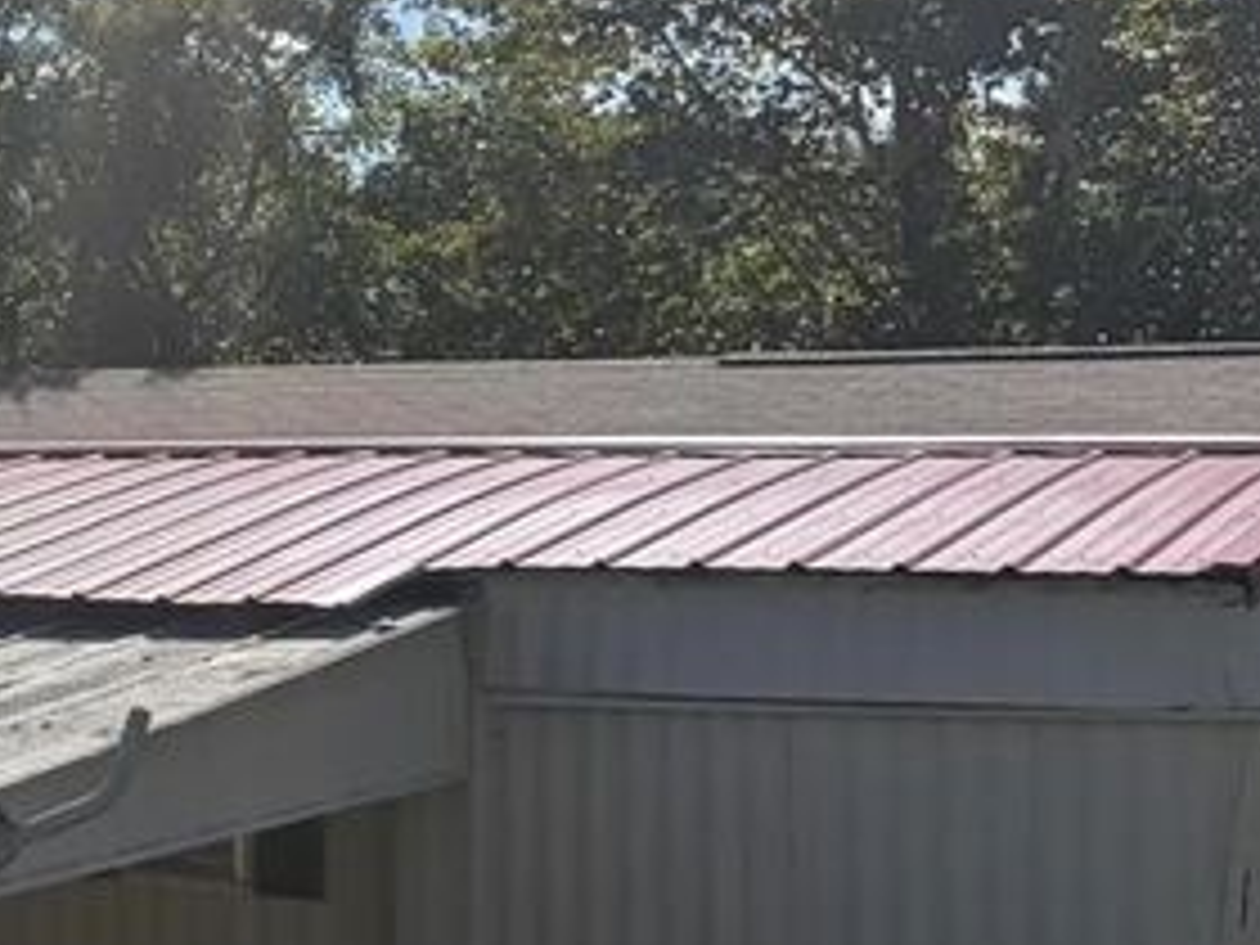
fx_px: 3458
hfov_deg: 17.9
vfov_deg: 15.6
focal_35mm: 95
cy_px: 436
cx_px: -756
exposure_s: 1/5348
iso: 50
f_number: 1.6
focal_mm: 5.96
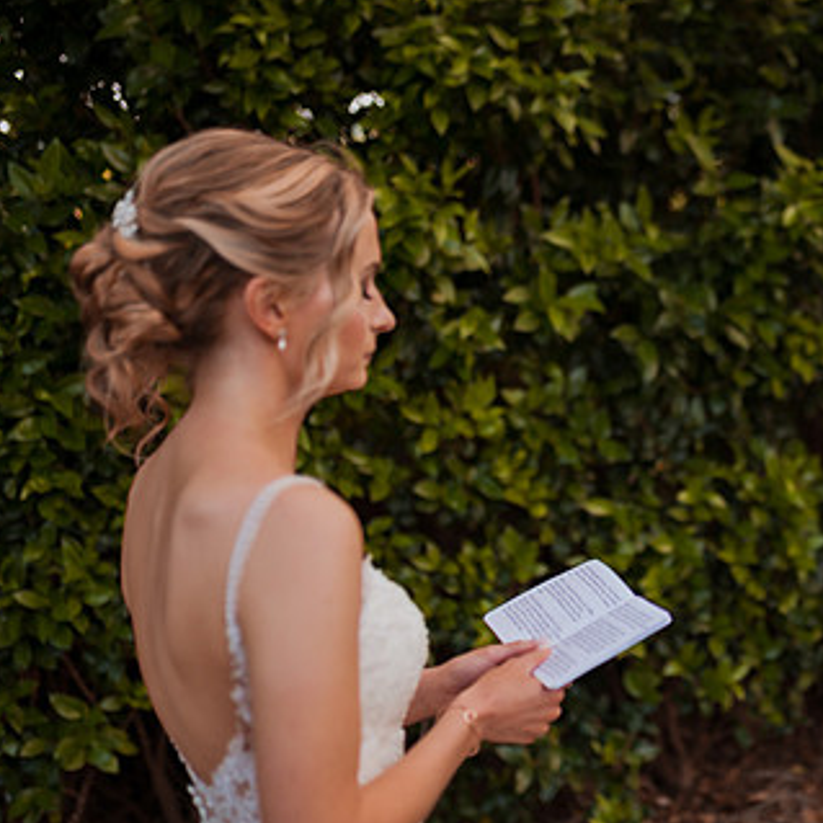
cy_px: 462
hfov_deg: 30.5
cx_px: 709
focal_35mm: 54
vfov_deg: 31.6
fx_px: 1453
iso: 320
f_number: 1.8
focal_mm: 35
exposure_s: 1/1000
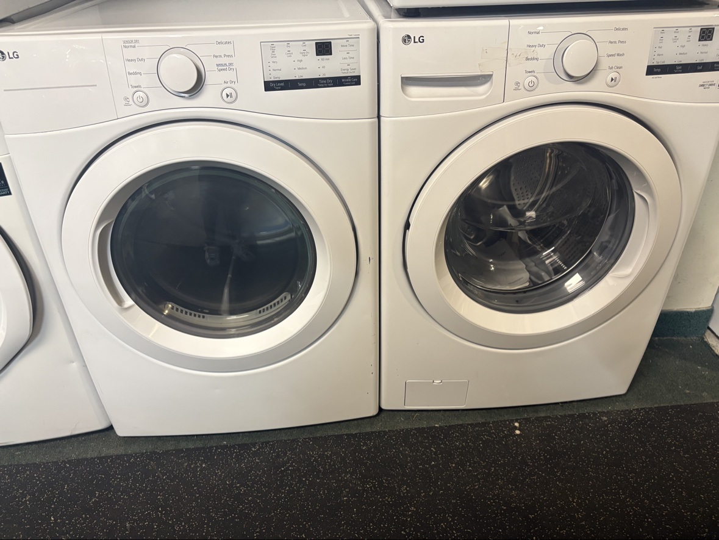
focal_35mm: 26
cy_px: 270
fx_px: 540
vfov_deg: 53.1
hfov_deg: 67.3
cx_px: 360
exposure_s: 1/60
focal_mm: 5.96
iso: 250
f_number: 1.6
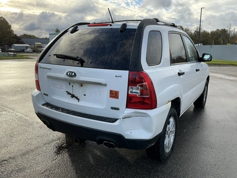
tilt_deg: -9.6
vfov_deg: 49.7
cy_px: 89
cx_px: 118
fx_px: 192
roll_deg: +0.6
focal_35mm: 28
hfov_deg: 63.4
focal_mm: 3
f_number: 1.8
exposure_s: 1/728
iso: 25
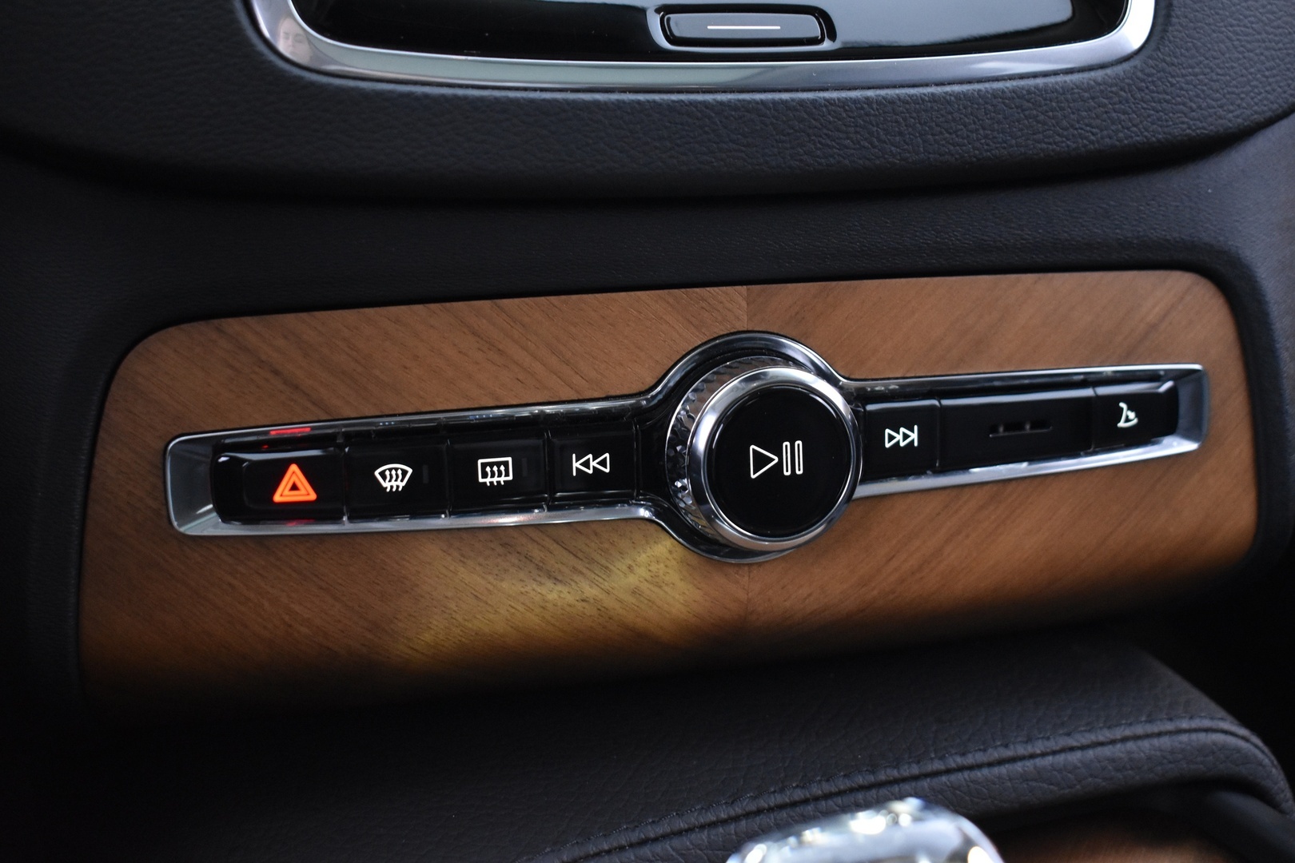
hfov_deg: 38.9
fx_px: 1834
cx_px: 648
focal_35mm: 51
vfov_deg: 26.5
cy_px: 432
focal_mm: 34
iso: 3200
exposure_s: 1/13
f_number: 4.5
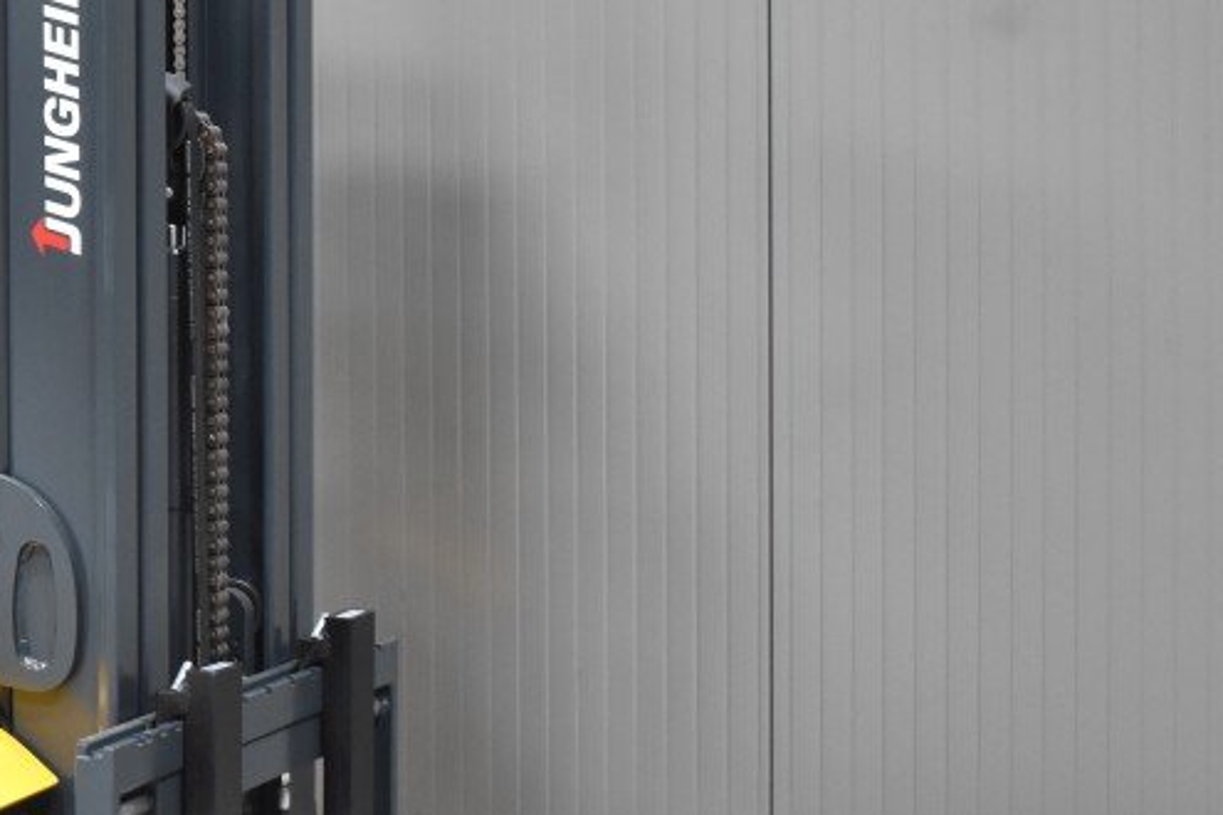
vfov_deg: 12.6
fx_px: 3703
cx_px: -200
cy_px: 316
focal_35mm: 109
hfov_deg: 17.9
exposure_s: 1/30
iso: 1250
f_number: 5
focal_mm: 30
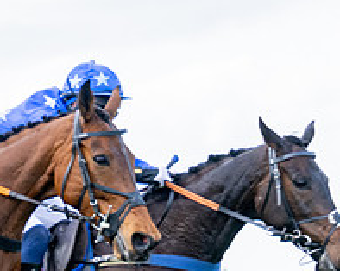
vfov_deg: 4.5
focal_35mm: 345
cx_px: -357
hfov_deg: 5.5
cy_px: 287
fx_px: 3466
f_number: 4
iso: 400
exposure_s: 1/1250
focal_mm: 70
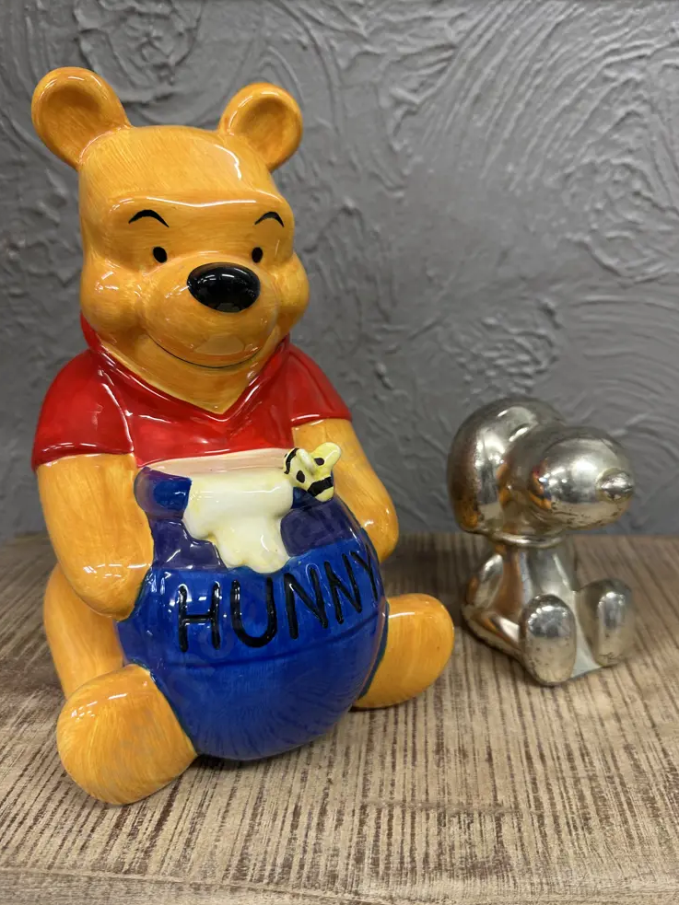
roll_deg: -0.5
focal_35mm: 25
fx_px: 654
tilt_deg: -21.3
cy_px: 464
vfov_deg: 69.4
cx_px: 348
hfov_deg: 54.9
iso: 125
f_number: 1.78
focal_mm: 6.86
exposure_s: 1/50
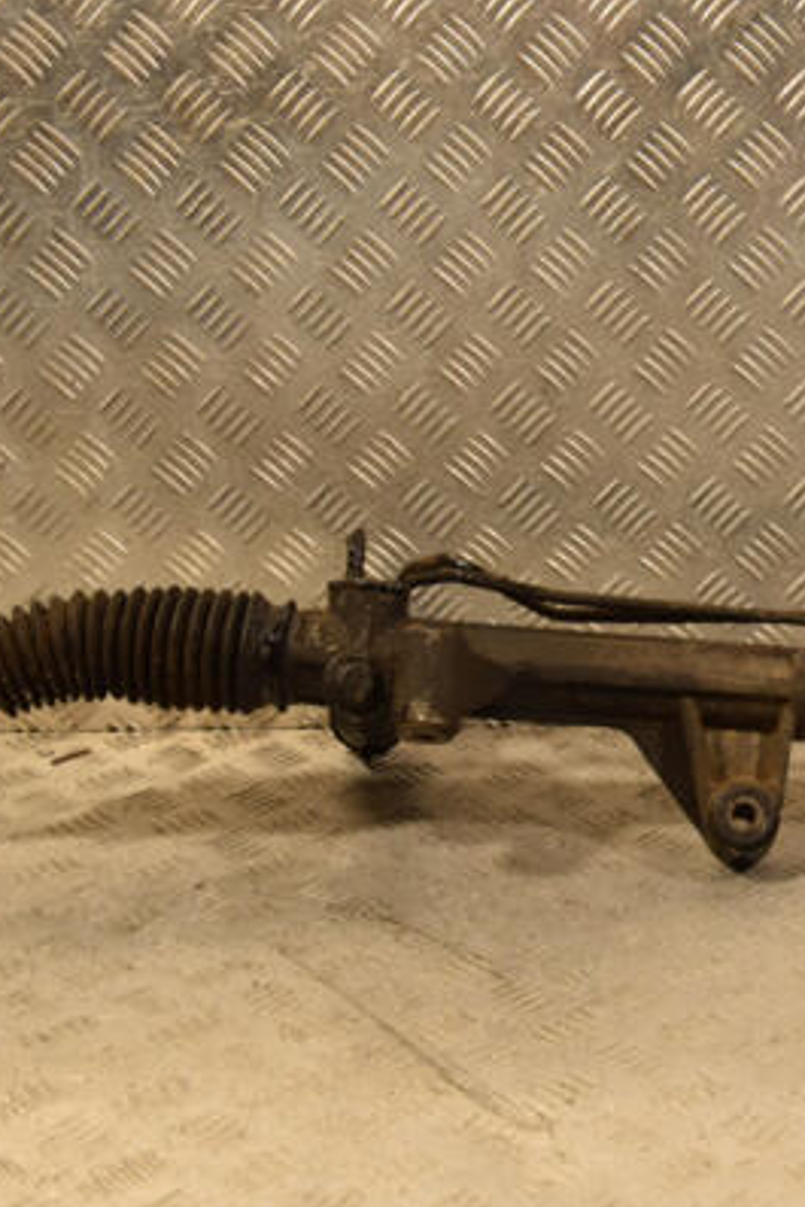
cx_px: 820
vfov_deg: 29.6
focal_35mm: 68
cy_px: 605
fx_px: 2279
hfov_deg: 19.4
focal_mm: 30
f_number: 5.6
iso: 800
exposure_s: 1/125
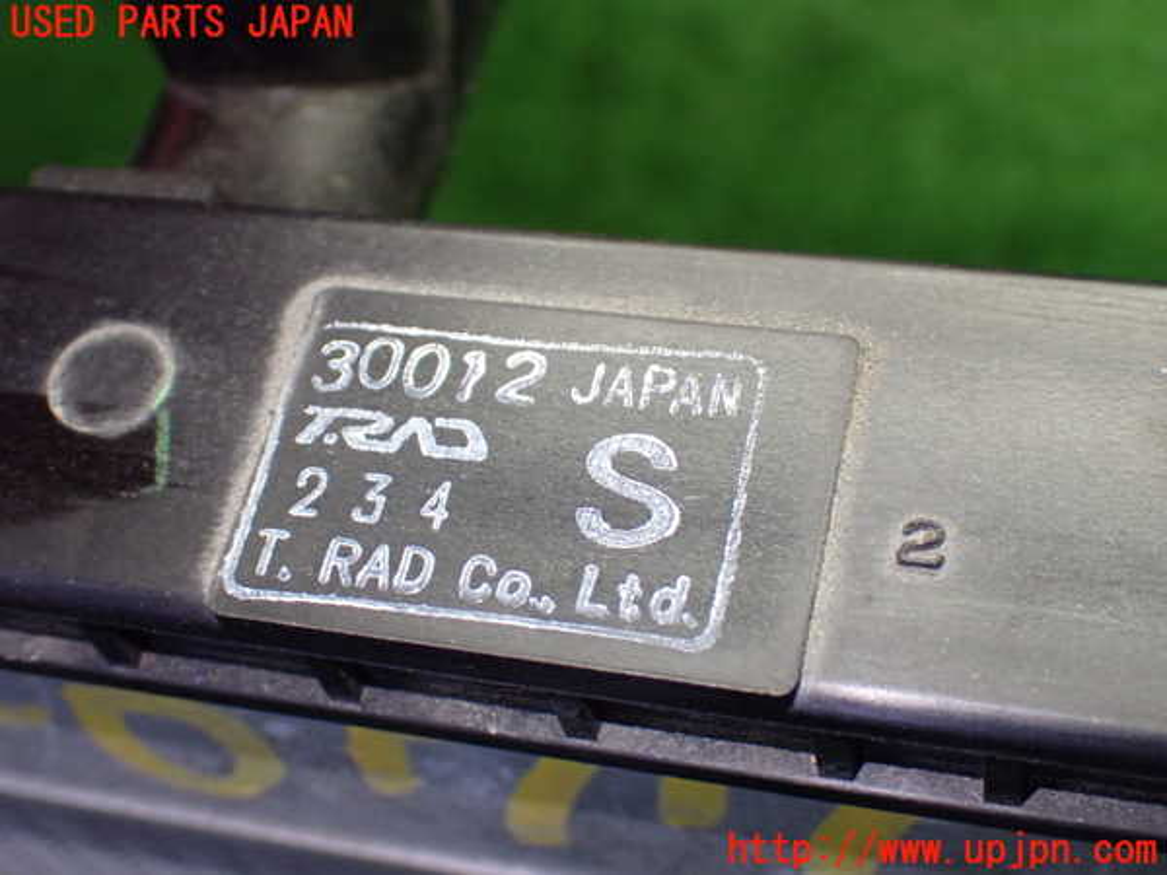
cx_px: 584
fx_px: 1820
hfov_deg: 35.5
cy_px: 438
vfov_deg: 27.0
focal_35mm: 54
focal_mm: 9.65
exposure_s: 1/80
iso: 800
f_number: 3.3
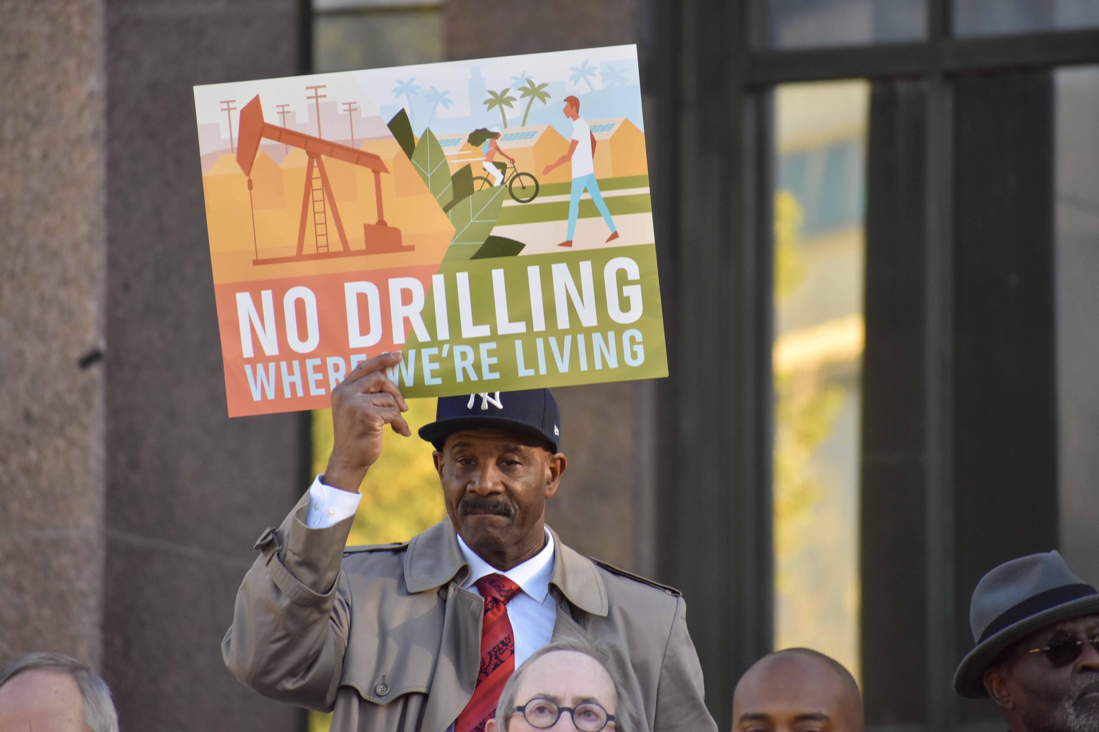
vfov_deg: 4.2
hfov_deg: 6.2
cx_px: 550
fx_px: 10073
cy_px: 366
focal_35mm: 330
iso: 800
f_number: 5.6
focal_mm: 220
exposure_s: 1/640
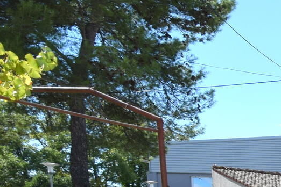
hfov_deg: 16.1
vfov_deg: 18.0
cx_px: 645
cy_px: 265
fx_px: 539
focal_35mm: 69
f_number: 9
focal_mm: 10
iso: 200
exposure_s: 1/320
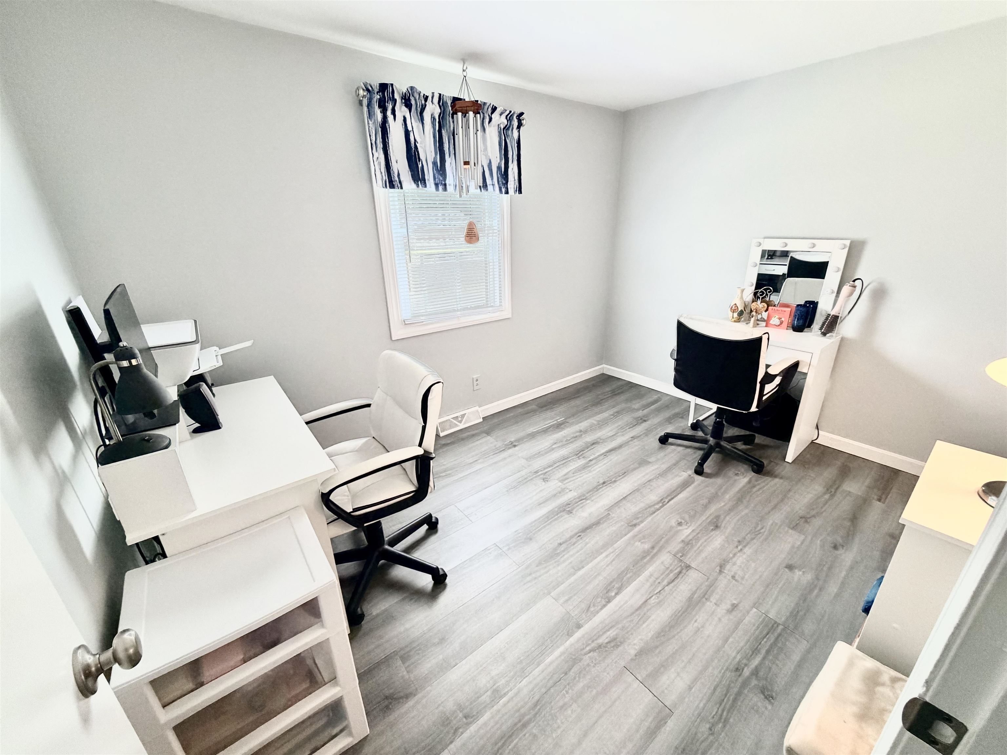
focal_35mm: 14
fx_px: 407
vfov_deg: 85.7
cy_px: 378
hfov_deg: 102.1
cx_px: 504
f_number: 2.2
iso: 250
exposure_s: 1/60
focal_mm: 2.22
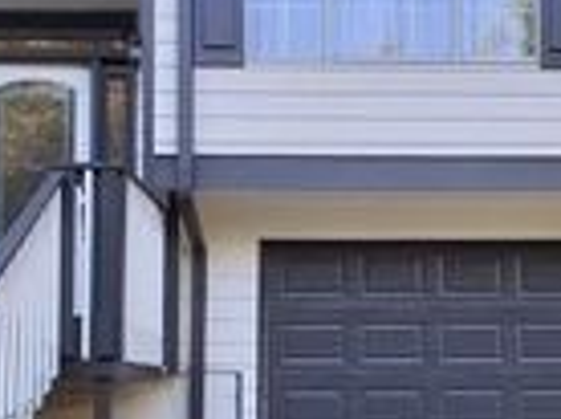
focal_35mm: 58
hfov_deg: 33.0
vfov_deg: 24.7
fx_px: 938
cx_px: 374
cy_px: 348
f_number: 2.2
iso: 50
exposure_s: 1/120
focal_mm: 1.46
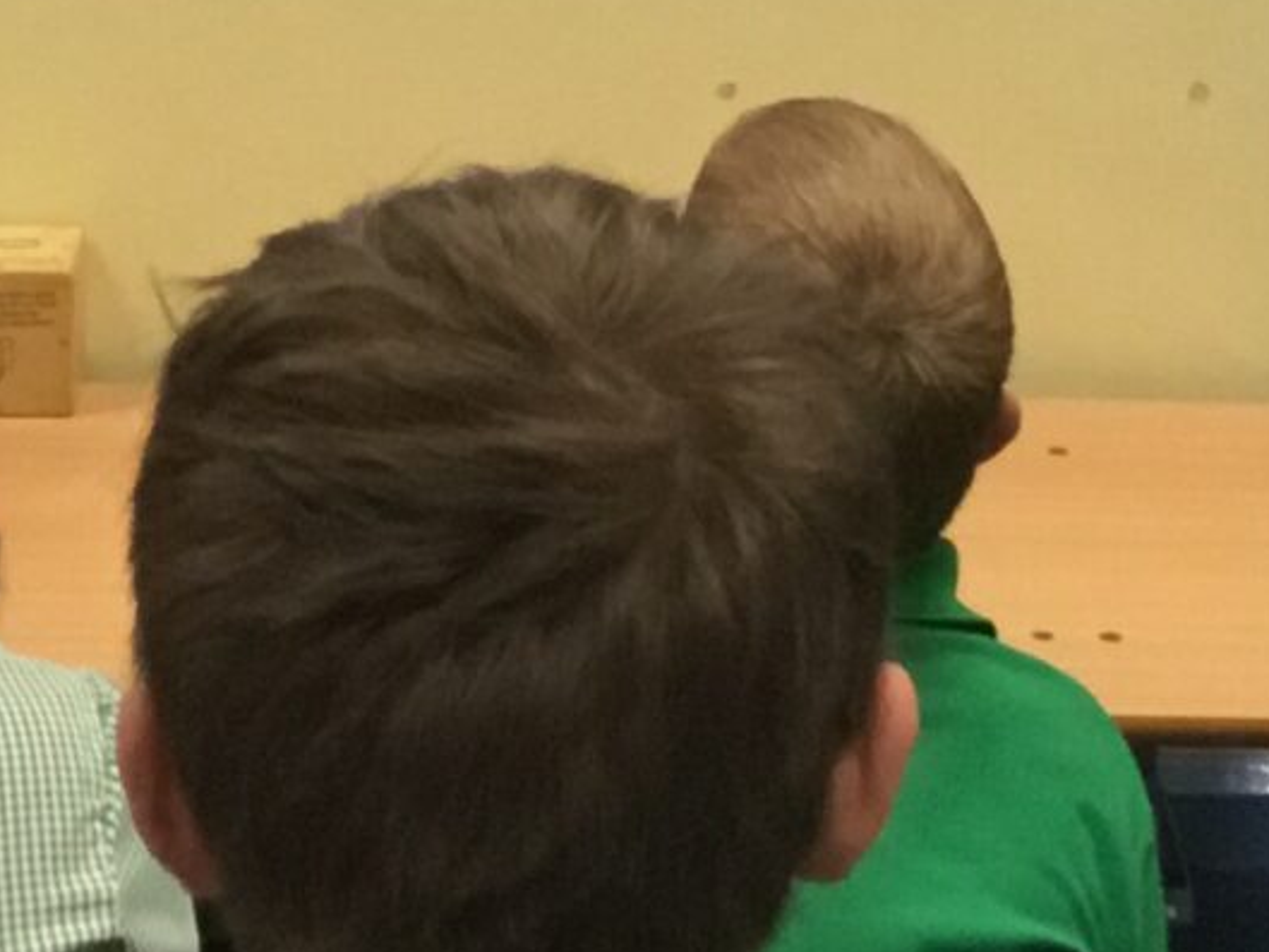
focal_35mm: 150
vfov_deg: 9.3
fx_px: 5500
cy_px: -952
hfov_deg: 13.1
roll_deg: -0.4
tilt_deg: -2.0
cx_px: 362
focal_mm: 3.3
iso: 160
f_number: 2.4
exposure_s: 1/33
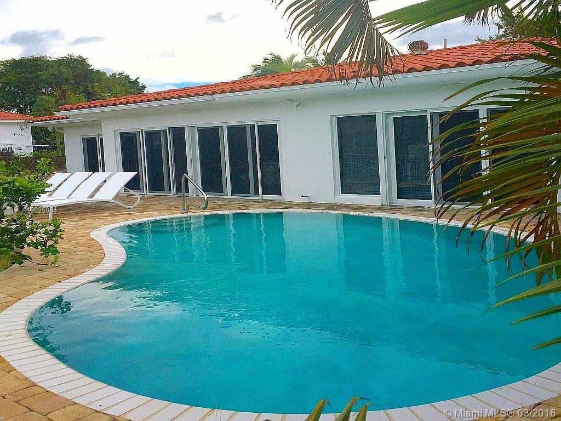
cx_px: 280
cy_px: 210
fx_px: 470
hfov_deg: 61.7
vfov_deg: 48.2
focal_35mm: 29
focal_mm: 4.15
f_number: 2.2
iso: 32
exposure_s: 1/2639
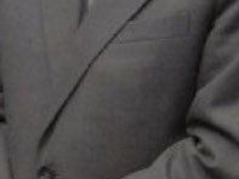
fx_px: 4124
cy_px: -64
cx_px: 616
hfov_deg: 3.3
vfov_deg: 2.5
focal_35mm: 597
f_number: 4.7
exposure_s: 1/250
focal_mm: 14.2
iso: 100
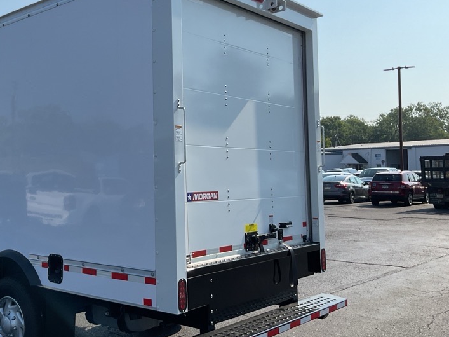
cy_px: 141
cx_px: 138
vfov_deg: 34.3
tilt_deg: +2.4
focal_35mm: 42
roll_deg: +1.5
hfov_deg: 43.9
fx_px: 545
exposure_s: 1/2538
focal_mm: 3
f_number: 1.8
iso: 16
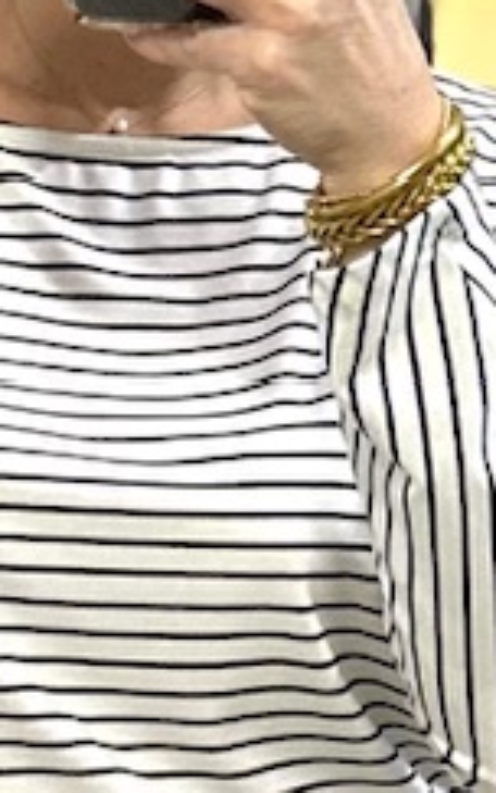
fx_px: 2896
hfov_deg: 9.7
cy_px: 1263
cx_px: -26
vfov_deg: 14.3
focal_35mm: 134
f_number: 1.78
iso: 250
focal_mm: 6.86
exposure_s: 1/50
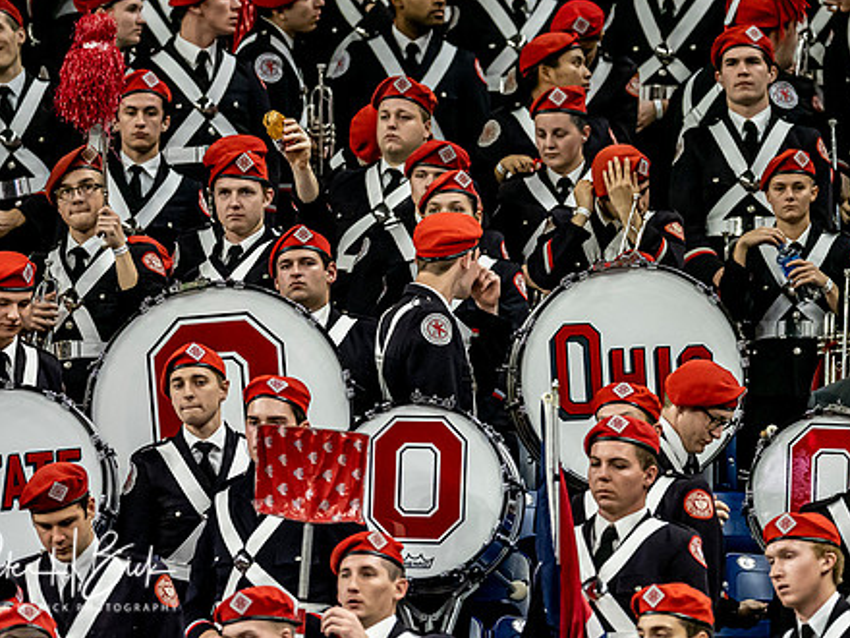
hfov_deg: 3.7
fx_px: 12990
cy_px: 254
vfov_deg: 2.8
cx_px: 462
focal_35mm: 529
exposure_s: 1/1000
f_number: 2.8
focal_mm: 200
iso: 4000
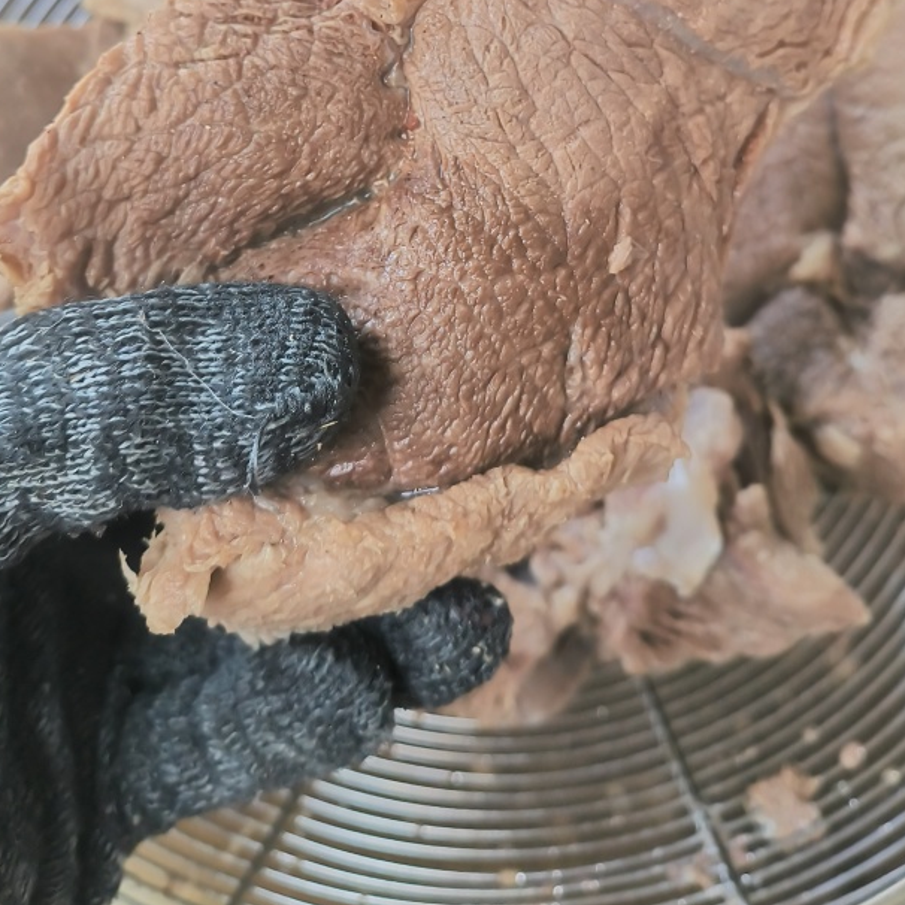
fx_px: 1242
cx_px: 457
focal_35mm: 42
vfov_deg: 38.0
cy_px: 132
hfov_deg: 40.0
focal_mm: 5.52
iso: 875
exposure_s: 1/100
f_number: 1.9
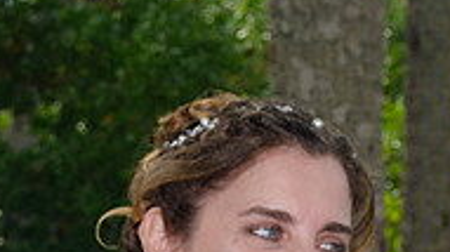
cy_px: 341
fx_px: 2956
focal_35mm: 248
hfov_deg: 8.7
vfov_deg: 4.9
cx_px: 64
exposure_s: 1/250
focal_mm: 52
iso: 100
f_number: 9
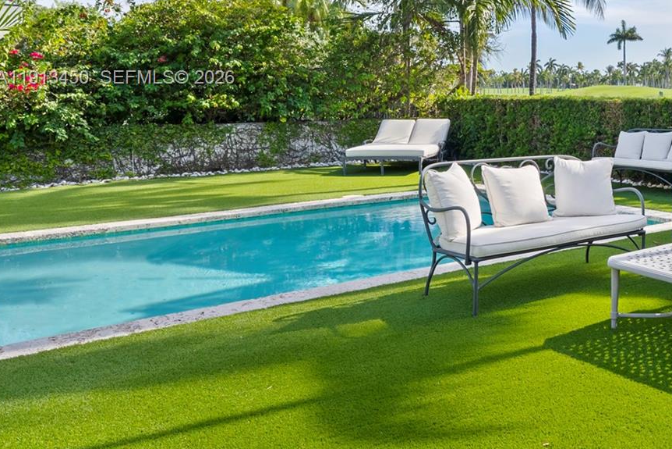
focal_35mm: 39
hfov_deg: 44.6
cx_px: 616
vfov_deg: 33.1
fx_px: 728
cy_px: 79
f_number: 8
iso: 100
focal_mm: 21
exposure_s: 1/40
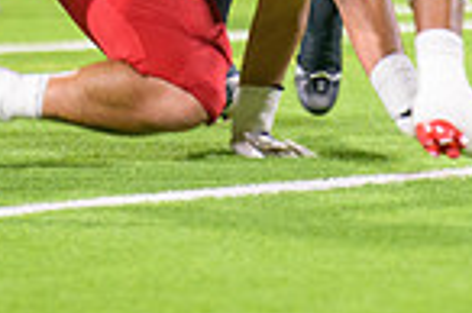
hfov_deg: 1.7
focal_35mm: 1191
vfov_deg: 1.2
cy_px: -276
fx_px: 15598
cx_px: 372
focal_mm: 300
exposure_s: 1/250
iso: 2000
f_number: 2.8
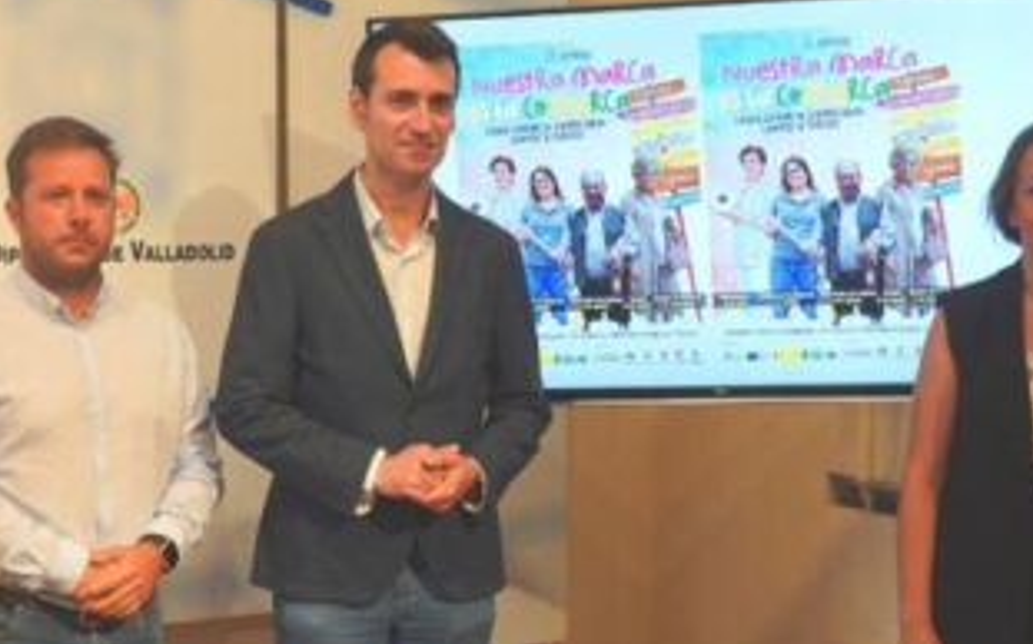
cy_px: 428
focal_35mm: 78
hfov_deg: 26.5
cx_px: 525
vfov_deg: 16.7
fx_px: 2195
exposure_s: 1/160
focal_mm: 31
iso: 800
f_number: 4
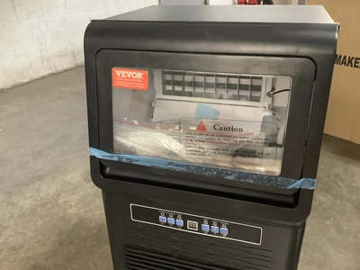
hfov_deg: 58.4
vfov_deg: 45.4
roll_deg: +1.9
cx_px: 180
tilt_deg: -26.8
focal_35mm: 31
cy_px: 135
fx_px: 322
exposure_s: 1/30
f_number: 2.4
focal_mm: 3.3
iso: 640
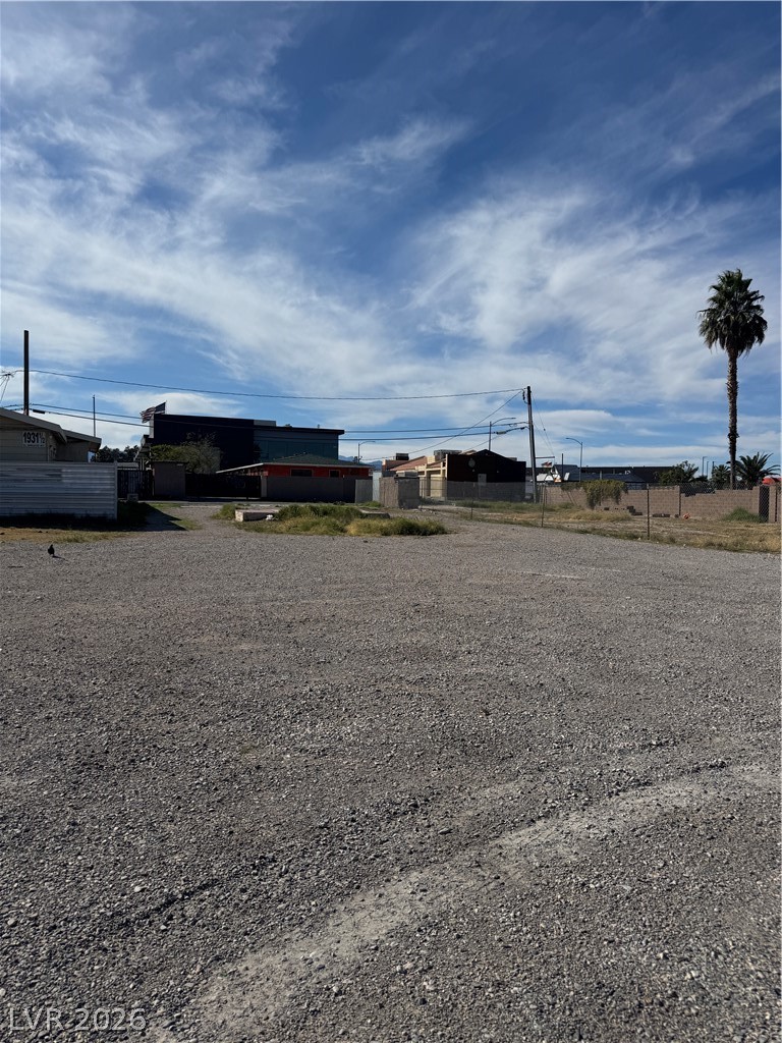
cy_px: 522
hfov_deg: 56.8
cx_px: 391
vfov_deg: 71.6
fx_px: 723
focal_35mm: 24
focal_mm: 6.76
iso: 80
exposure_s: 1/10417
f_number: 1.78
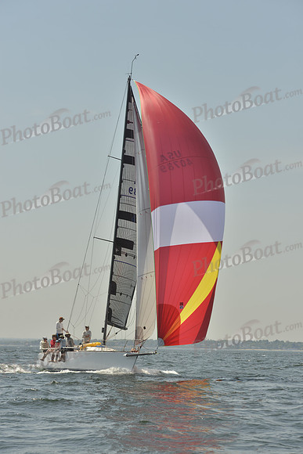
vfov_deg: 21.5
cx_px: 152
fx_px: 1199
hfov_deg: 14.4
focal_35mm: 95
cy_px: 227
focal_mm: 95
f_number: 8
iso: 200
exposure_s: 1/1250
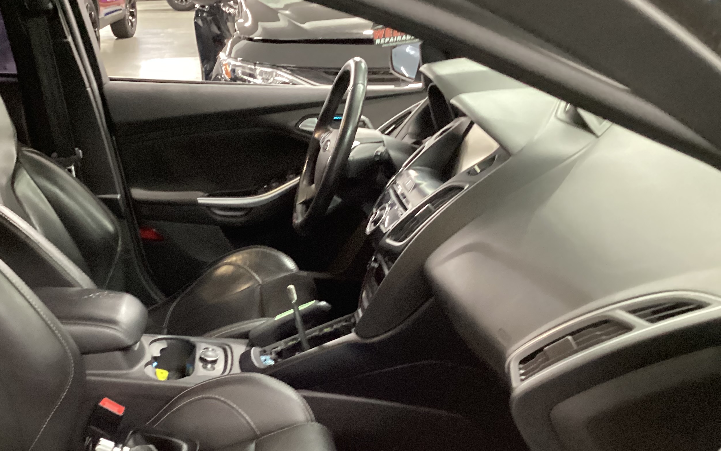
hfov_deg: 45.7
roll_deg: +3.1
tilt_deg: -25.5
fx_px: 845
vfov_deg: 29.6
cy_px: 314
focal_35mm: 43
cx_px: 254
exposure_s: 1/20
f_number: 2.4
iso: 640
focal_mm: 3.3
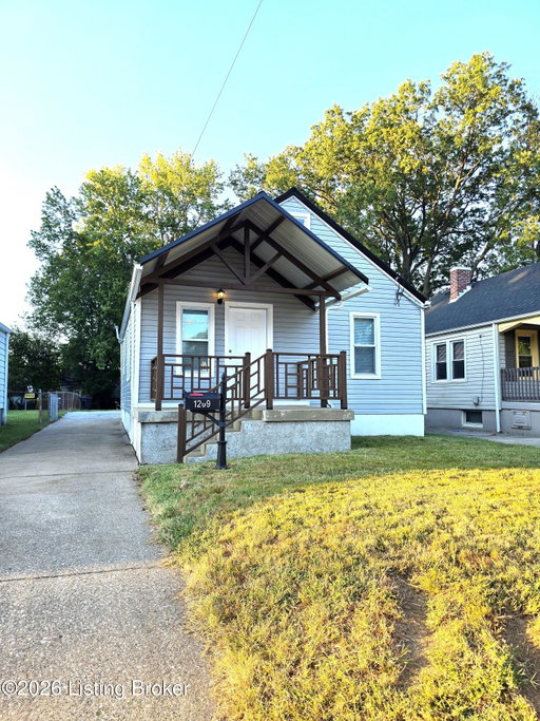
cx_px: 270
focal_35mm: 23
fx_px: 479
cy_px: 360
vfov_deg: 73.9
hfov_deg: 58.9
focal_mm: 6.3
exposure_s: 1/180
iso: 16
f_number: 1.7
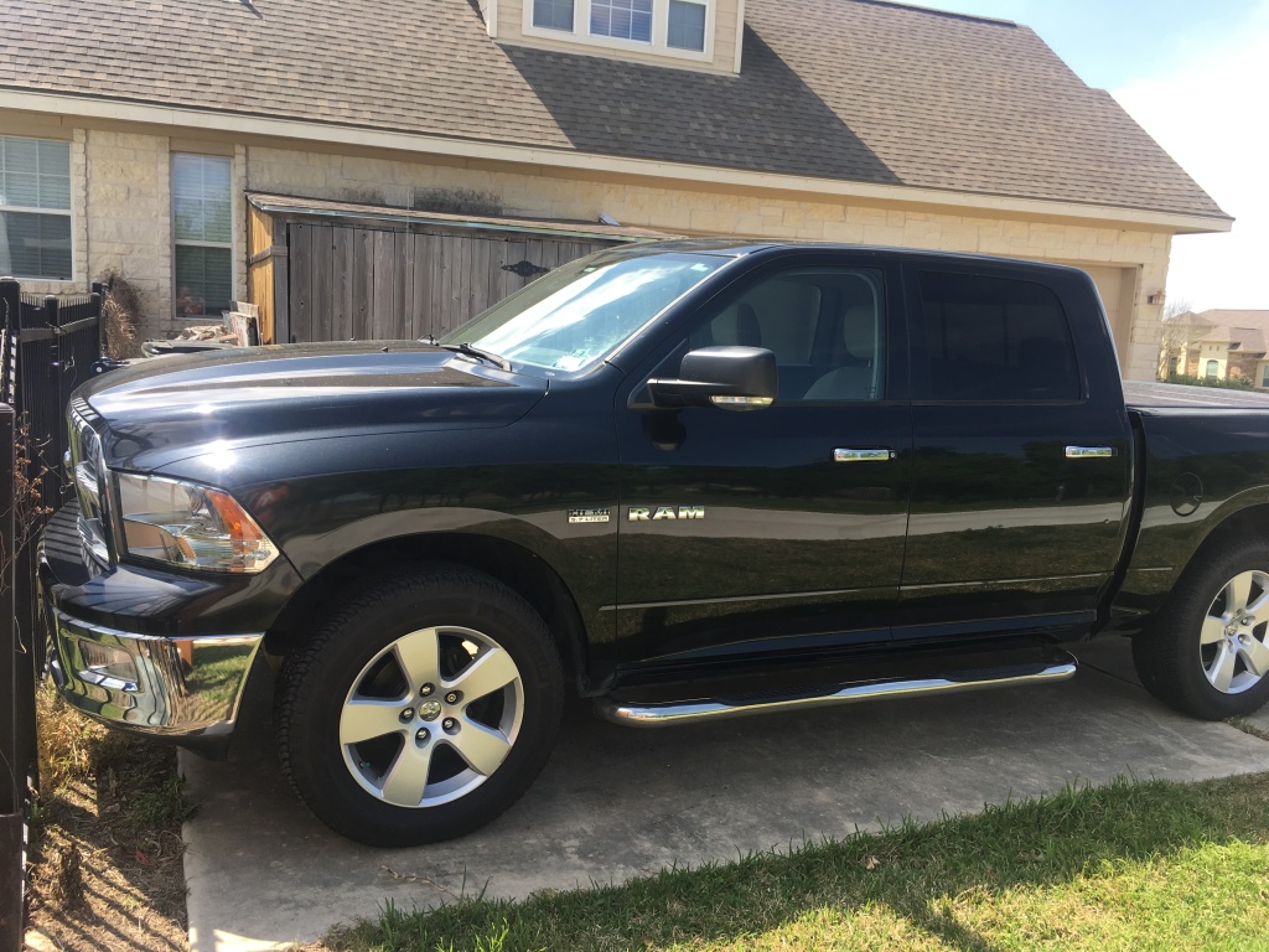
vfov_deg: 48.2
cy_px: 476
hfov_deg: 61.7
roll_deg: -2.7
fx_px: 1063
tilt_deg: -7.9
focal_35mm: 29
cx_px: 634
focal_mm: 4.15
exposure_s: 1/578
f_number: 2.2
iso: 25
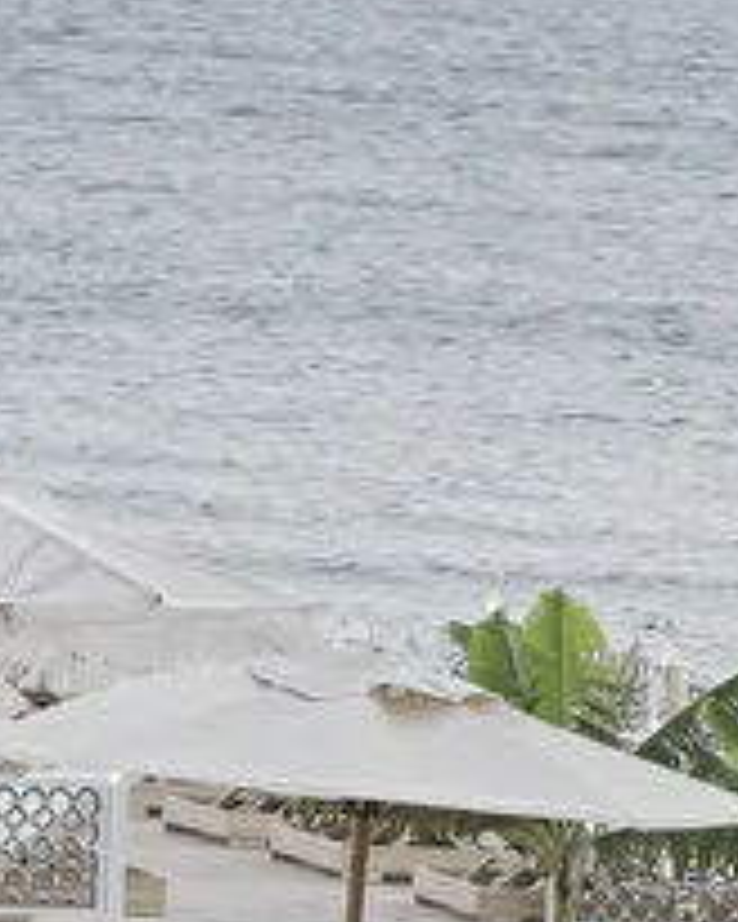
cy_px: 1214
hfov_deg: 3.3
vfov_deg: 4.1
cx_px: 610
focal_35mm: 472
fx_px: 12887
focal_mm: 85
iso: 200
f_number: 4
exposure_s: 1/250
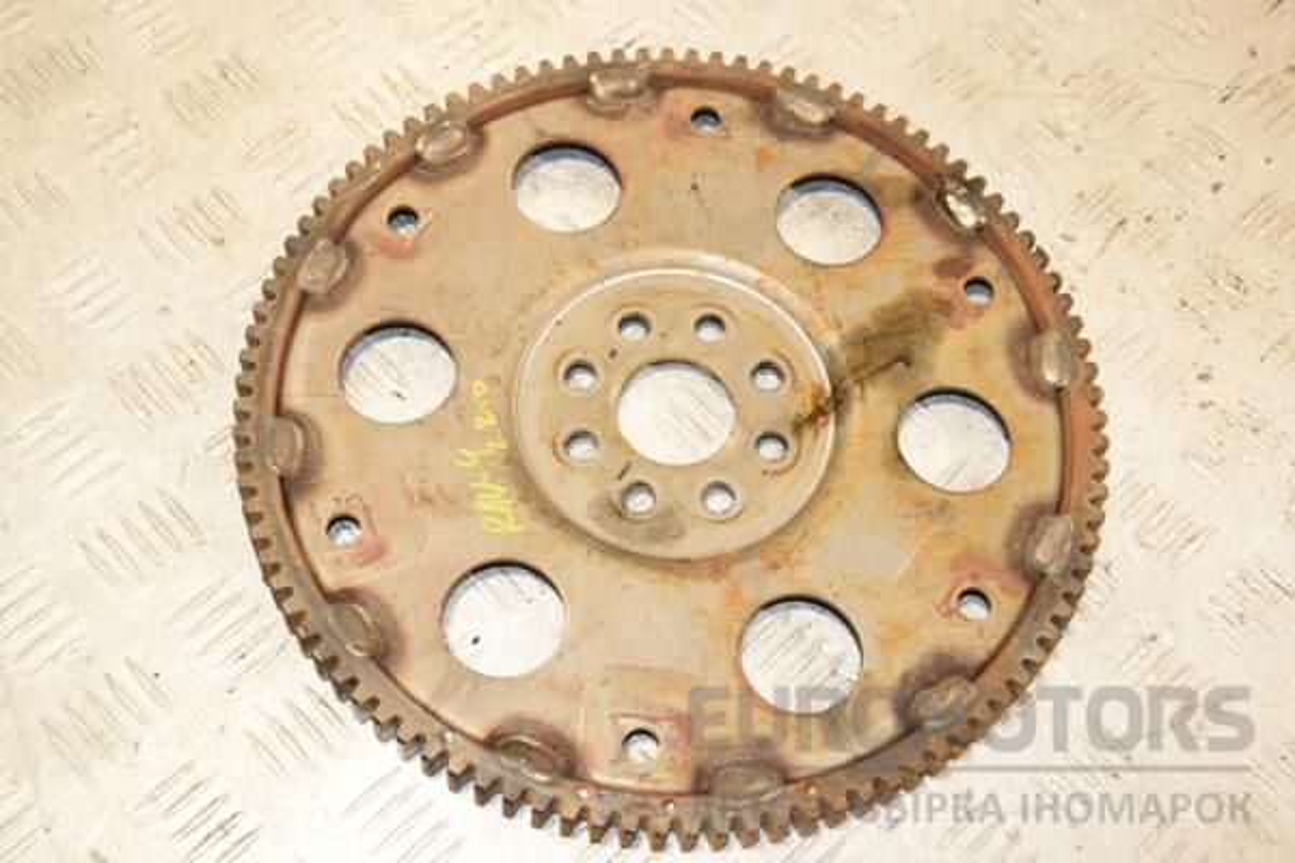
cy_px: 432
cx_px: 648
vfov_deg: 28.1
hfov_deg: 41.1
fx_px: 1727
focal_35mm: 48
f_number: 5.6
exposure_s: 1/200
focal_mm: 32
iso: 800
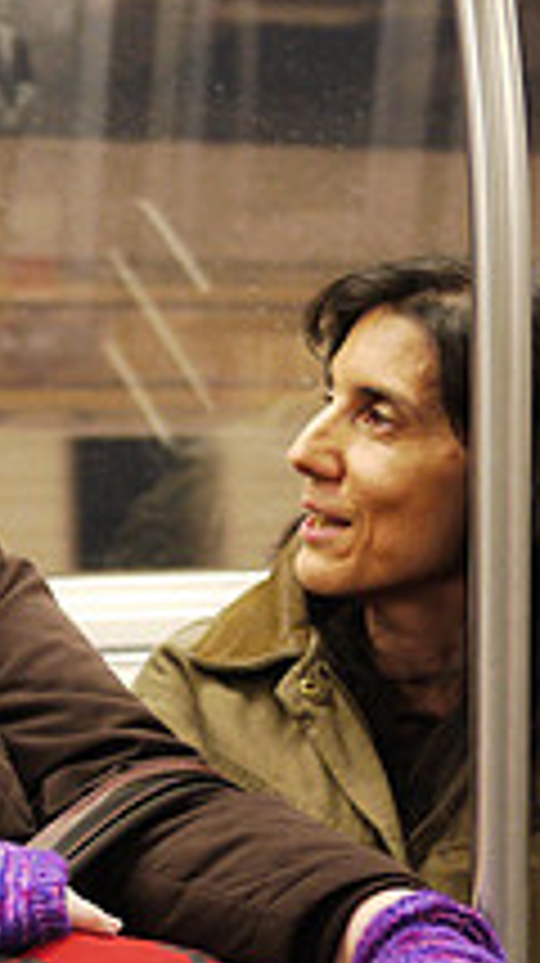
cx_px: 0
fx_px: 3011
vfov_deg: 18.0
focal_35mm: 118
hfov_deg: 10.2
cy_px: 772
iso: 400
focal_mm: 20
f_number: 1.7
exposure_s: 1/80
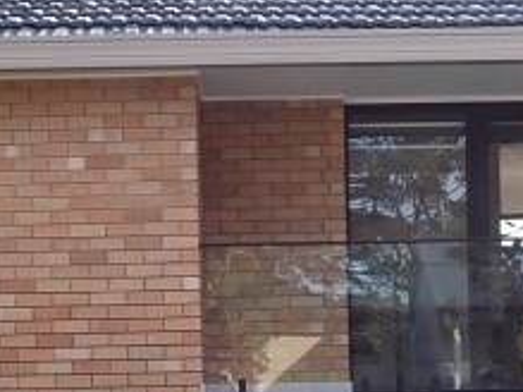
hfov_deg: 16.8
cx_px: 167
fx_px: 1767
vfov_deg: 12.5
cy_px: 390
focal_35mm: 117
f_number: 2.8
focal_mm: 4.5
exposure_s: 1/320
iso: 100
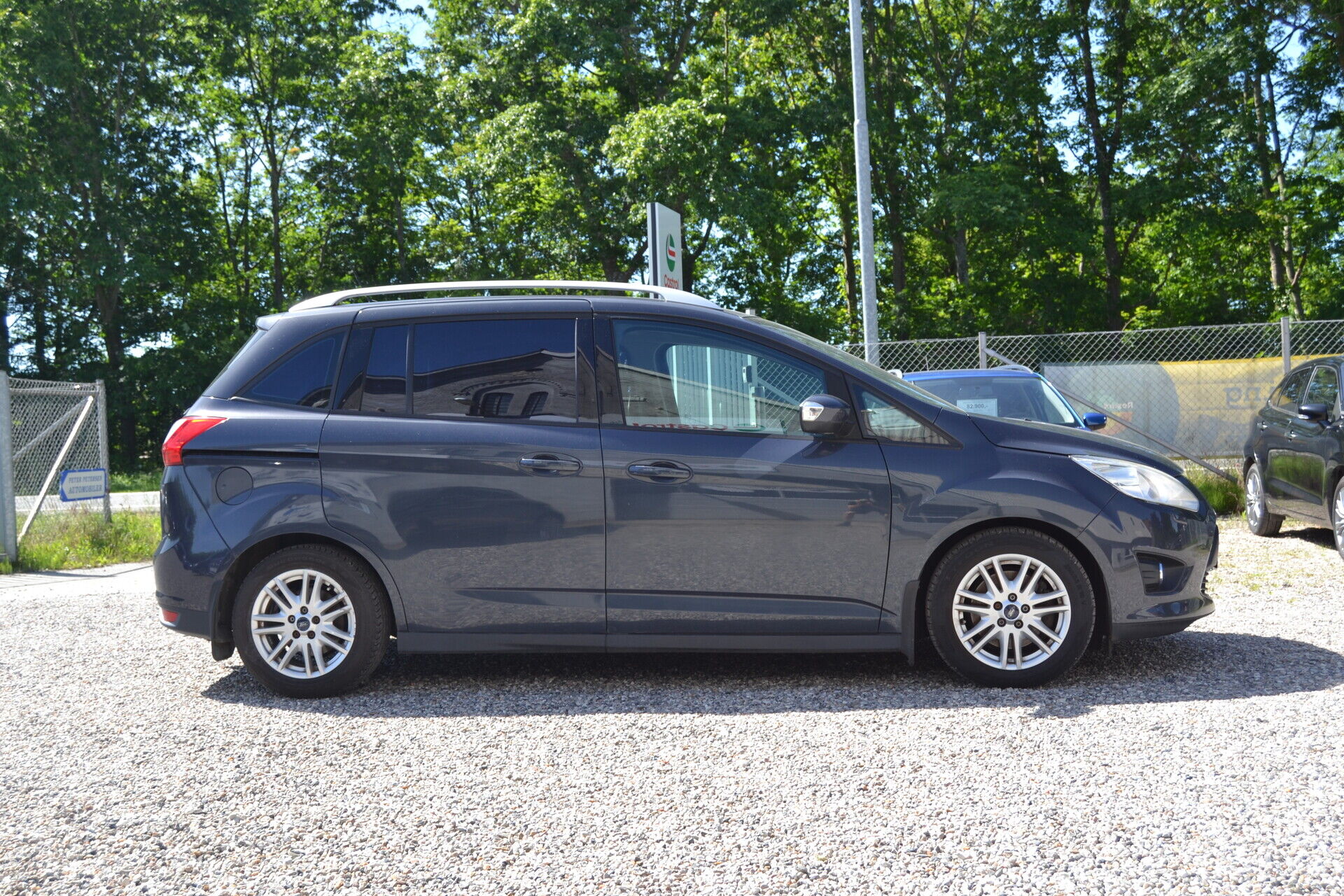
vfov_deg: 34.2
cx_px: 672
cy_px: 448
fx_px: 1456
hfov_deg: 49.6
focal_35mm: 39
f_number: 6.3
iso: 100
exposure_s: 1/160
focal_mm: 26
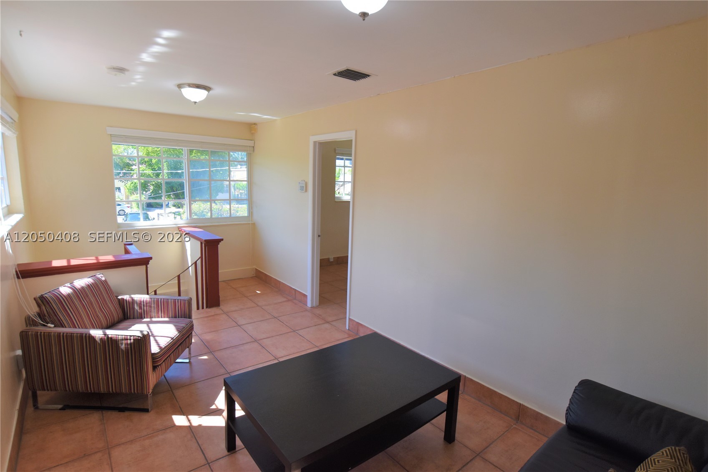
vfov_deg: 67.4
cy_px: 236
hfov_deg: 90.0
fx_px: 354
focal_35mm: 18
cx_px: 354
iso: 400
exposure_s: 1/160
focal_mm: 12
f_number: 6.3
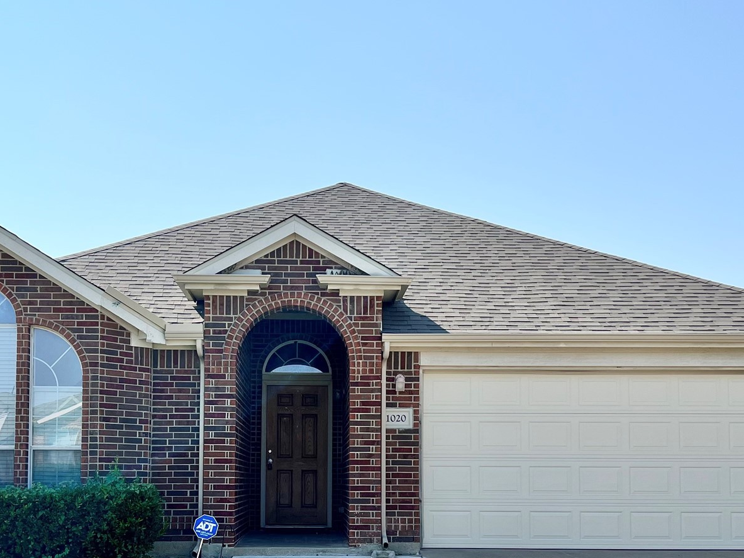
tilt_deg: +3.6
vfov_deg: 31.7
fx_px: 967
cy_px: 412
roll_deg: +0.2
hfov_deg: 42.0
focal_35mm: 45
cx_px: 321
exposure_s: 1/5882
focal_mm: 5.7
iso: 50
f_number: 1.5
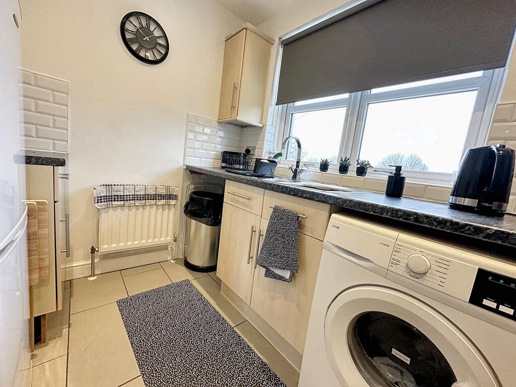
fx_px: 209
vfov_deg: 85.7
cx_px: 258
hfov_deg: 102.1
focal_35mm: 14
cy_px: 194
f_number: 2.2
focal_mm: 2.2
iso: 250
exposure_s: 1/99
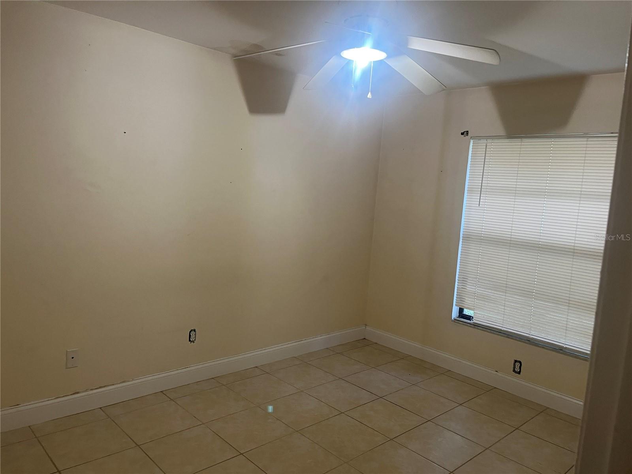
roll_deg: -3.5
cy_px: 237
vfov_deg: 53.1
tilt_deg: -2.5
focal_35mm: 26
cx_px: 316
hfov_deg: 67.3
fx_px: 475
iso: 125
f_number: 1.6
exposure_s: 1/60
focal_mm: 5.1
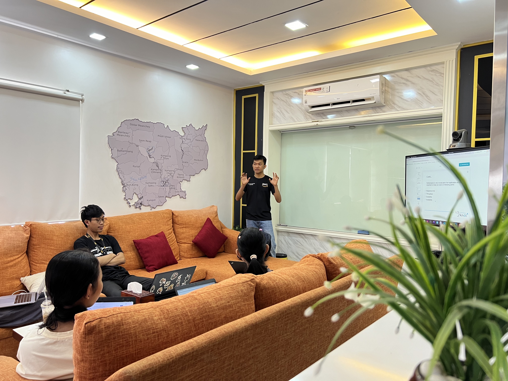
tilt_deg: -1.7
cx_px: 254
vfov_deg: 53.1
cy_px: 190
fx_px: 382
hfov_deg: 67.3
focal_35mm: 26
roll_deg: -1.3
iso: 100
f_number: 1.5
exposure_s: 1/60
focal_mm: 5.7
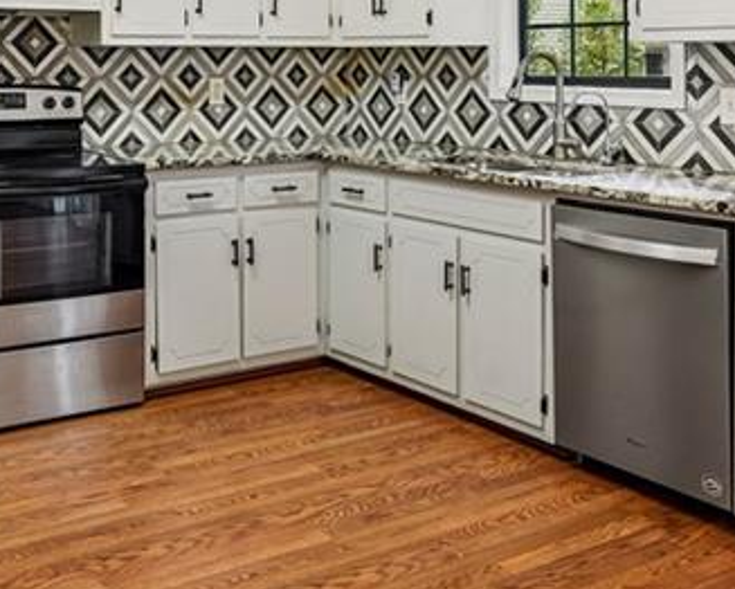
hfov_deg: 38.6
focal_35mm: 47
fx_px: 1023
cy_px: 43
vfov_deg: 30.5
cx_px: 196
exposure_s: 1/5
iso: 400
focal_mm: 16
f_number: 8
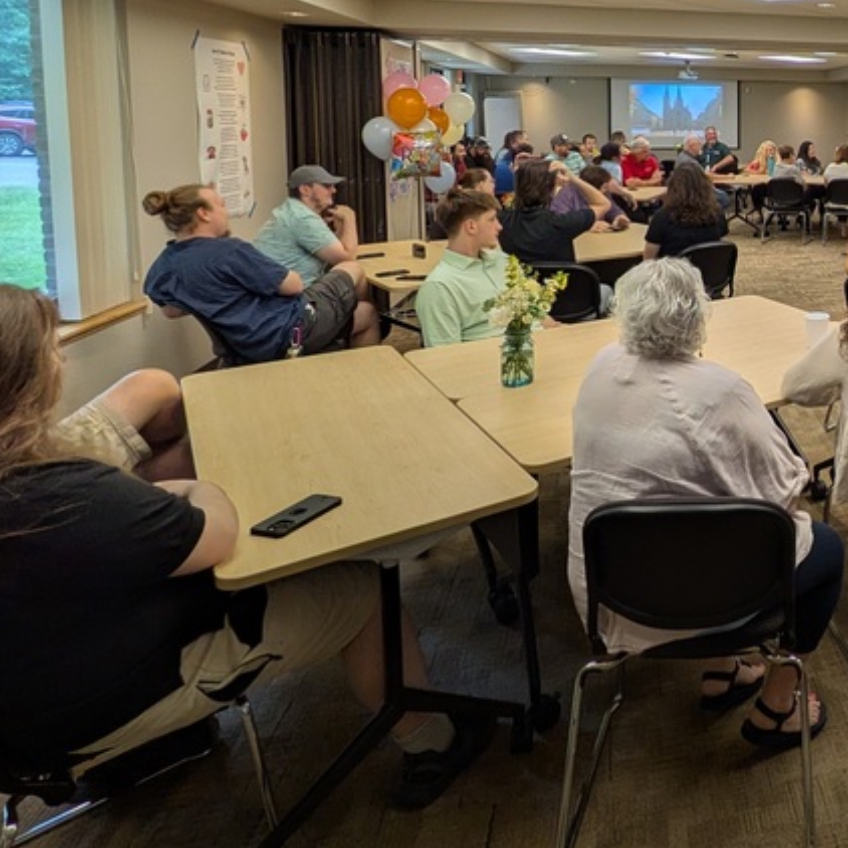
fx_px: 831
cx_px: 836
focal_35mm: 30
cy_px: 177
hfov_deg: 46.0
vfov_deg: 50.9
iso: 47
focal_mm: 1.83
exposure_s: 1/169
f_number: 2.2
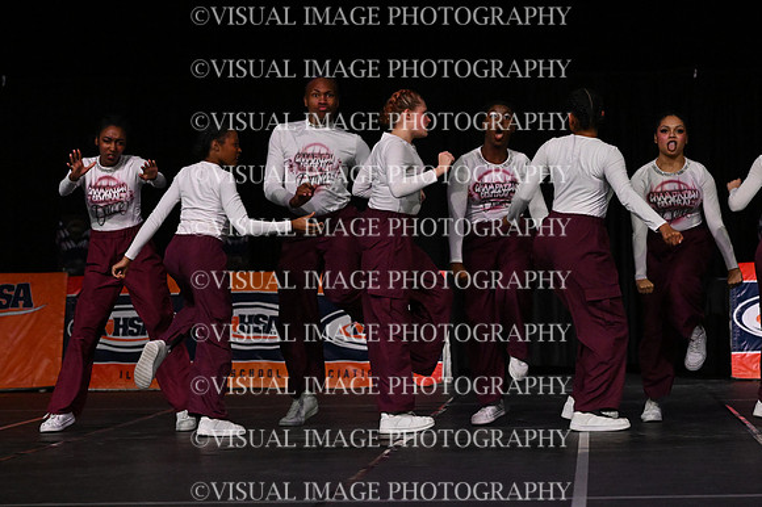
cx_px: 381
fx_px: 3173
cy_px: 254
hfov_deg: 13.7
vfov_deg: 9.1
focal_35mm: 150
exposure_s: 1/1000
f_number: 4
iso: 6400
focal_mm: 100
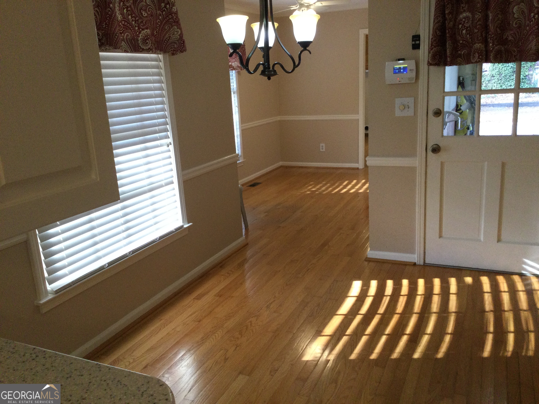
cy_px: 202
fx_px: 483
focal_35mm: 31
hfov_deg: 58.4
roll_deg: +2.7
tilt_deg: -11.0
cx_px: 270
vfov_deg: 45.4
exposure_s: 1/30
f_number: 2.4
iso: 32
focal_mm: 3.3
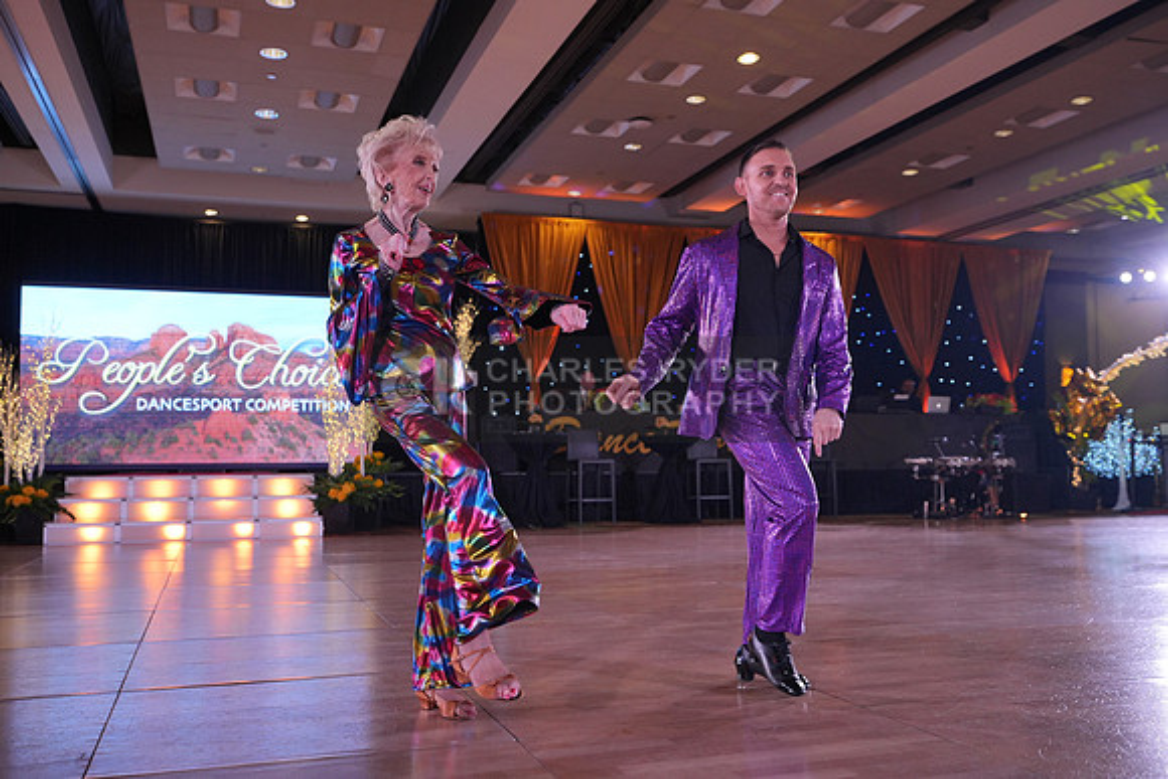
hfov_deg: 57.2
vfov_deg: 40.0
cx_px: 584
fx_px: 1071
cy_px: 390
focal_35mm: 33
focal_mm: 33
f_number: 4
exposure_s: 1/400
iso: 1250
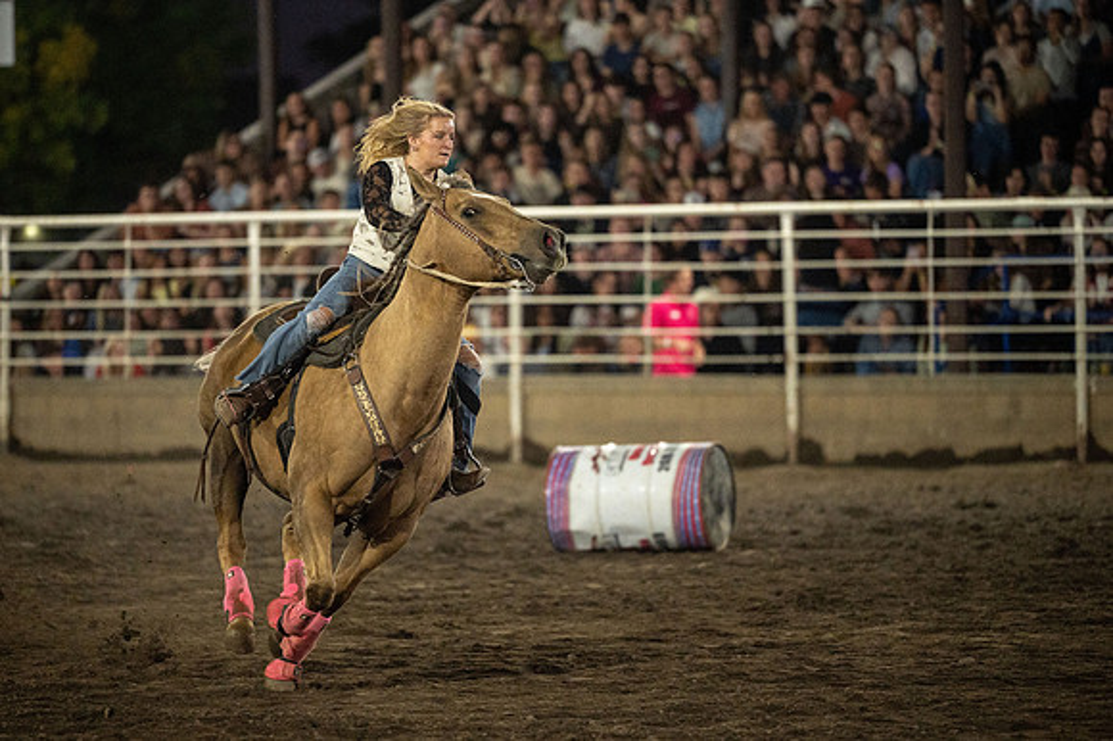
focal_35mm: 220
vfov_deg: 6.2
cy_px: 370
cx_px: 501
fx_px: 6793
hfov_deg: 9.4
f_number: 2.8
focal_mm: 200
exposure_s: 1/640
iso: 3200
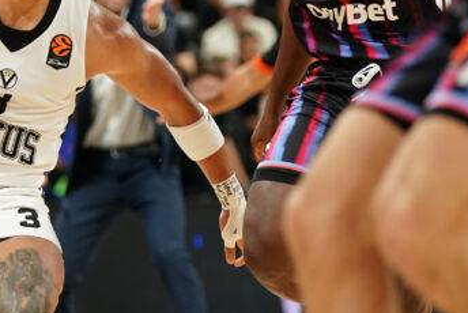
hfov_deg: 4.6
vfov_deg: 3.1
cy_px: 110
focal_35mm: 446
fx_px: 5803
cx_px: 65
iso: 2000
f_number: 2.8
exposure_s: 1/1250
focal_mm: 150
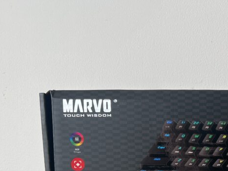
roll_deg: +0.7
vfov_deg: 24.1
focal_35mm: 57
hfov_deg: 30.5
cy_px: 186
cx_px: 247
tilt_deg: -0.9
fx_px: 375
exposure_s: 1/214
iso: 40
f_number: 1.5
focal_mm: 5.7
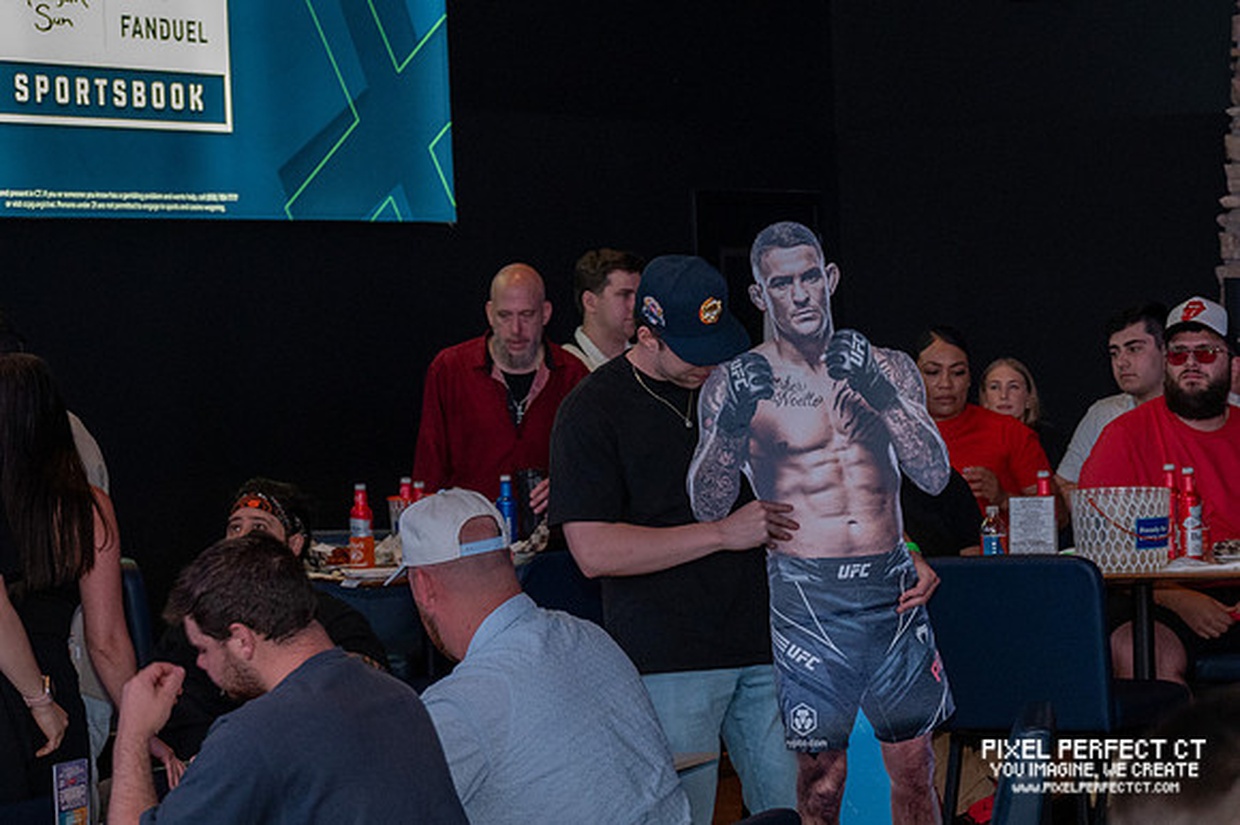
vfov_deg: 12.2
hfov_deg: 18.2
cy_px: 493
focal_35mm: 112
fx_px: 3851
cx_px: 878
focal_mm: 79
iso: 6400
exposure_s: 1/60
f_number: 6.3
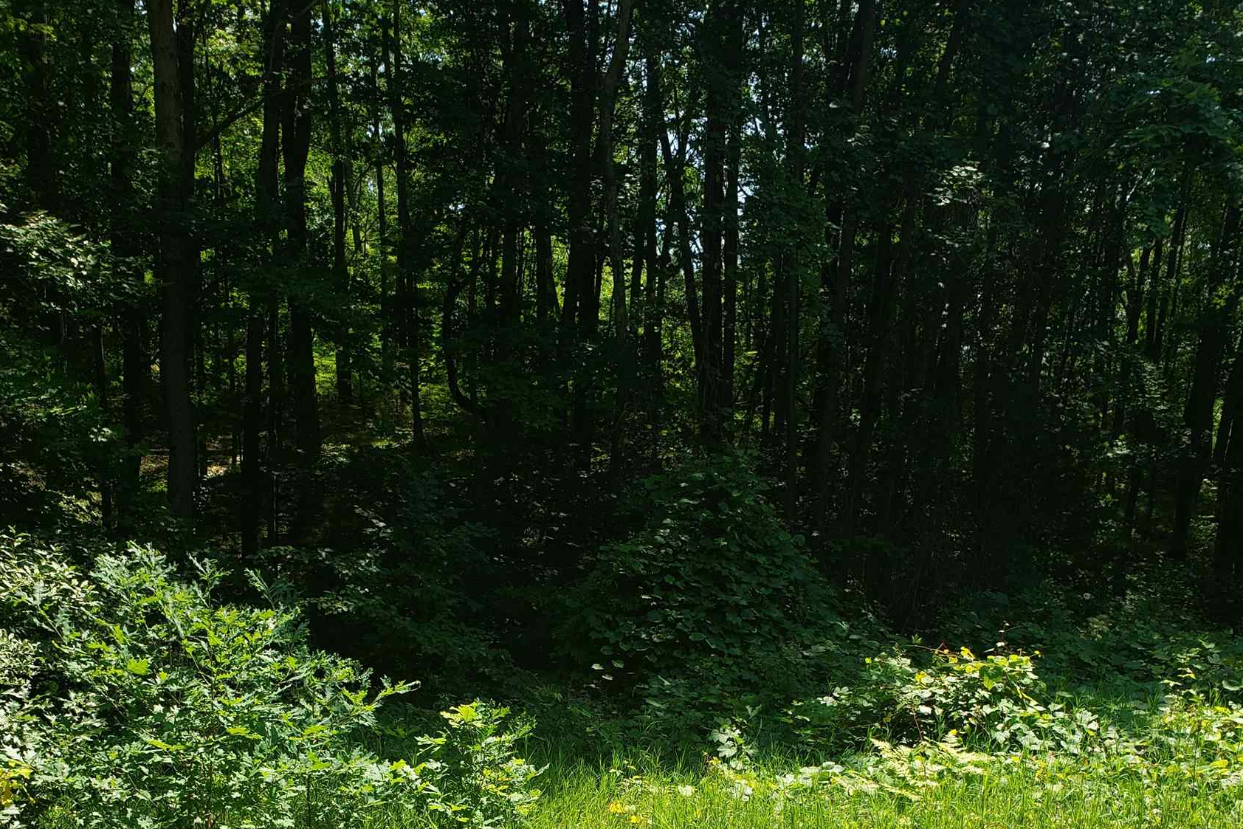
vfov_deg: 32.7
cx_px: 630
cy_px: 846
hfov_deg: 51.9
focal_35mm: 37
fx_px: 1278
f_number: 2.4
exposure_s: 1/642
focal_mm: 4.3
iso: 50
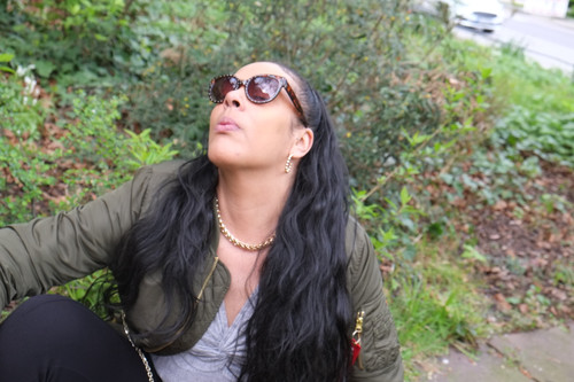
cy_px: 191
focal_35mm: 51
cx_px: 287
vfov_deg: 26.5
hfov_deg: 38.9
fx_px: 813
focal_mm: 34.3
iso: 1600
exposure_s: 1/420
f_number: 5.6
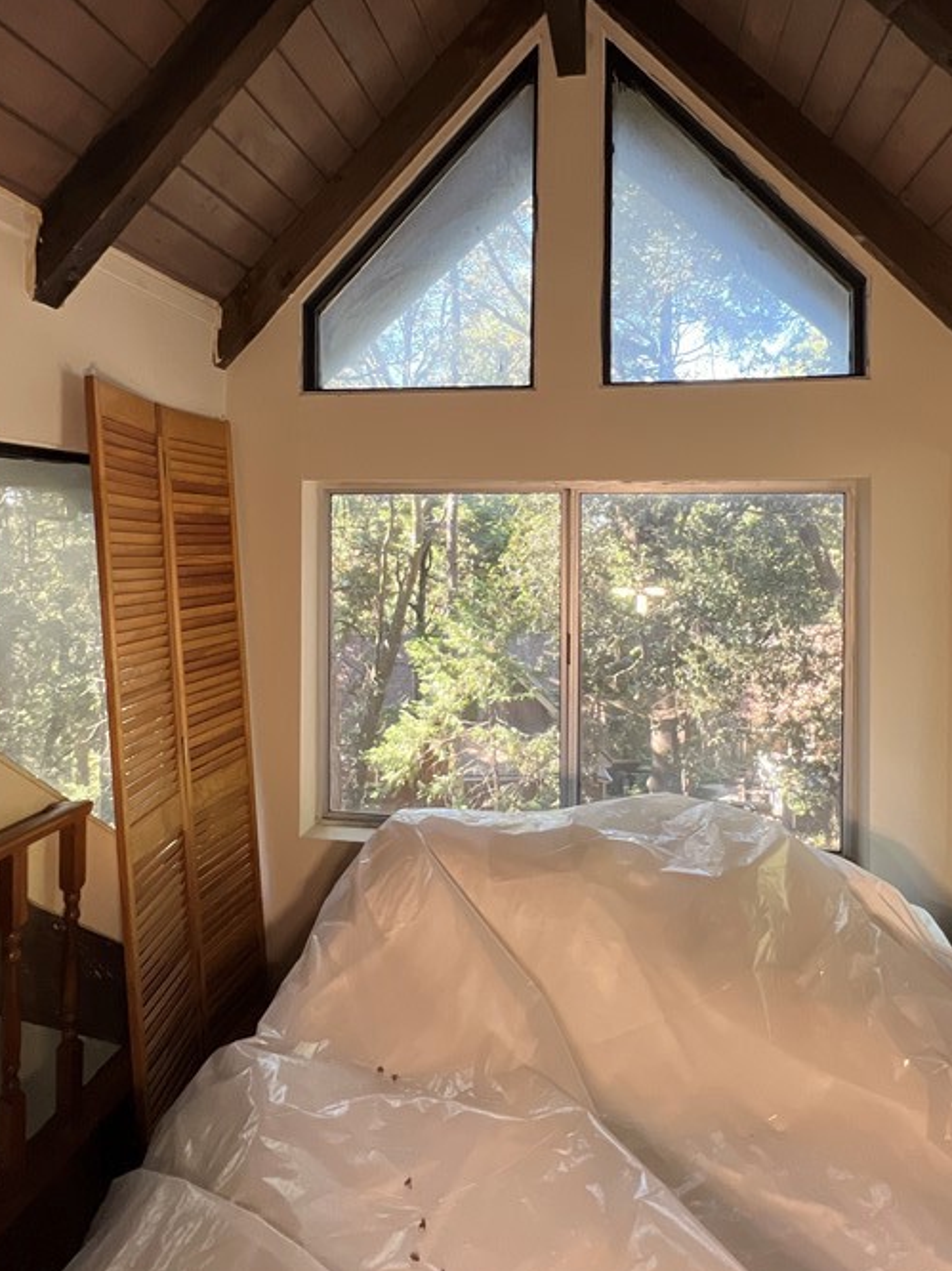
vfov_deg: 81.2
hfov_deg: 65.9
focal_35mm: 20
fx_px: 734
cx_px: 494
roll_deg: +0.6
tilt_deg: +0.9
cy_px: 534
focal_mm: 1.57
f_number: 1.8
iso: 125
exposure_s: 1/99
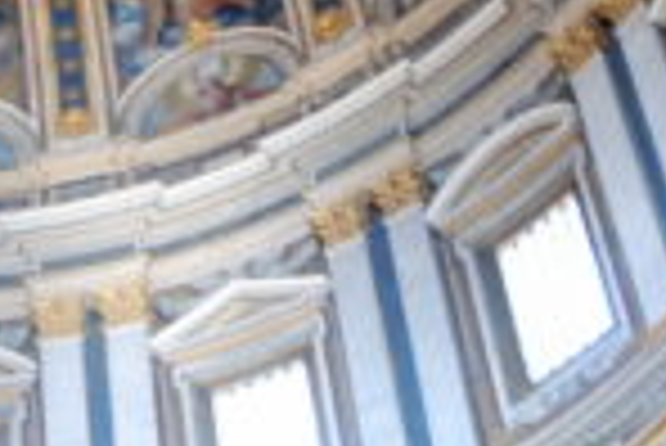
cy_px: -155
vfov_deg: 9.2
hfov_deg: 13.8
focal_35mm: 147
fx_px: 2716
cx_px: -14
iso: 800
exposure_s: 1/15
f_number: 4
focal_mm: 29
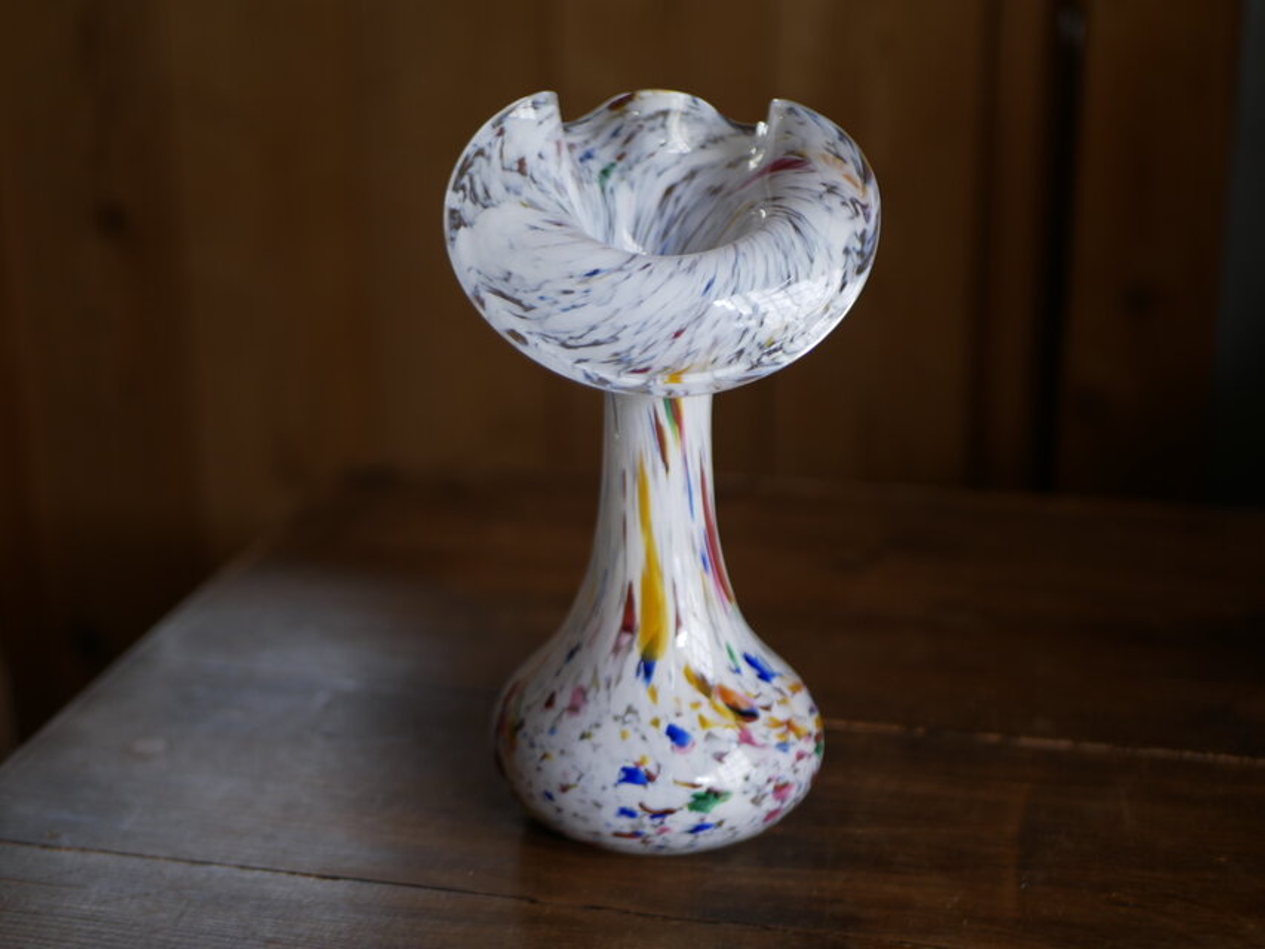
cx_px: 632
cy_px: 474
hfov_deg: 38.2
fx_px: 1827
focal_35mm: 50
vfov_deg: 29.1
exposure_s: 1/80
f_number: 1.7
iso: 200
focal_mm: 25
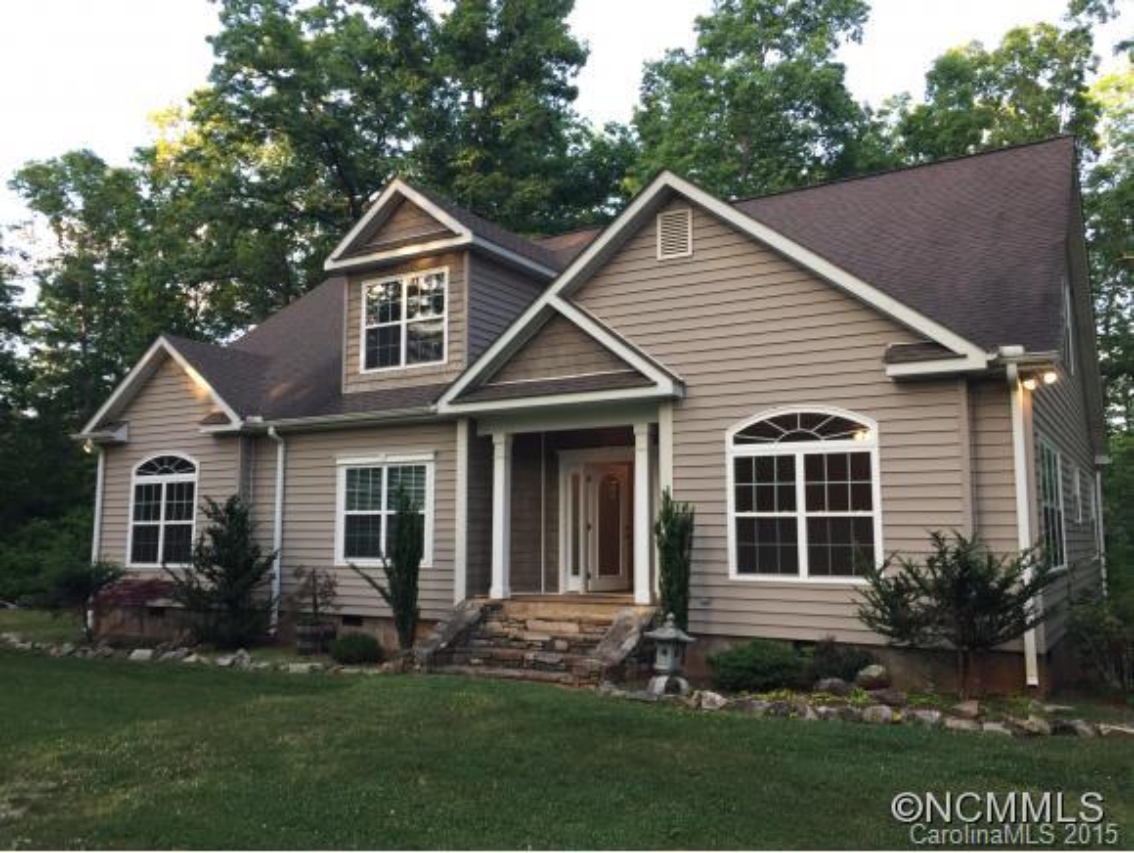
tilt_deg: +8.0
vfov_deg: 48.3
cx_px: 567
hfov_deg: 61.6
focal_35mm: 29
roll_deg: +0.0
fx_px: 951
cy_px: 426
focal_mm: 4.15
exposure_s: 1/60
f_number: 2.2
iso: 32
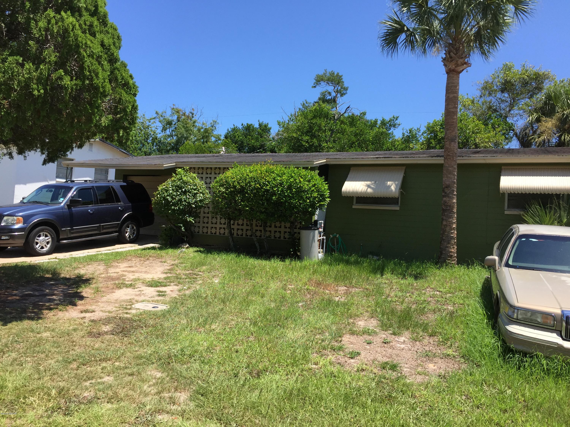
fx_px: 478
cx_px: 285
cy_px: 214
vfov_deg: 48.2
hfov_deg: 61.7
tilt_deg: -0.9
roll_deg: -4.7
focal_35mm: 29
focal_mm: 4.15
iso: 32
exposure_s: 1/1319
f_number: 2.2
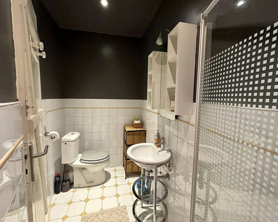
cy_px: 108
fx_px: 123
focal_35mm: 15
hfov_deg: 96.8
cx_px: 137
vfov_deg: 84.0
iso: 640
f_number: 2.2
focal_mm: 2.22
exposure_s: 1/50
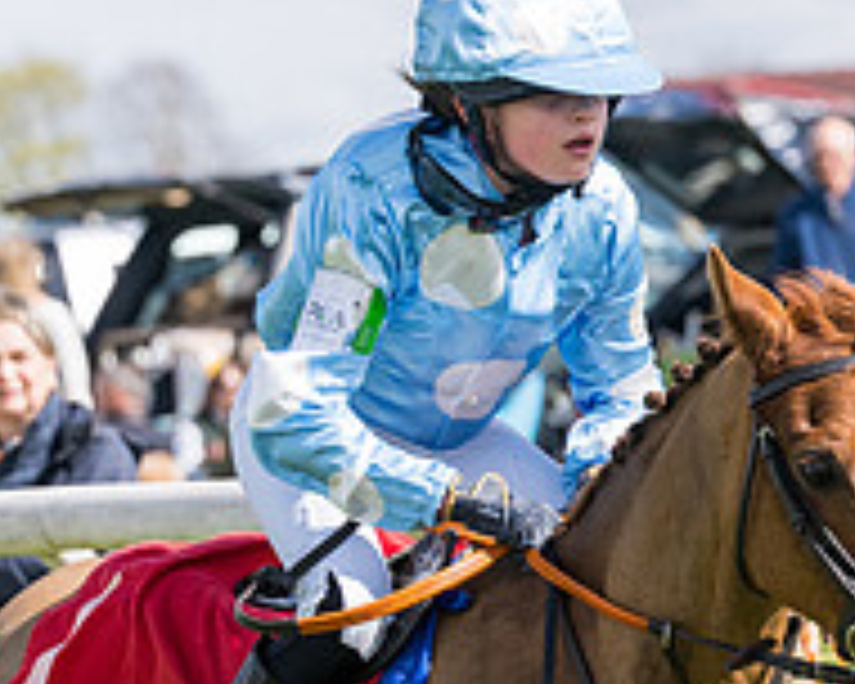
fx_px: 10223
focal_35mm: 404
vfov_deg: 3.8
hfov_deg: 4.8
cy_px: 805
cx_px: 663
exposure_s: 1/4000
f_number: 4
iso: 400
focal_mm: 98
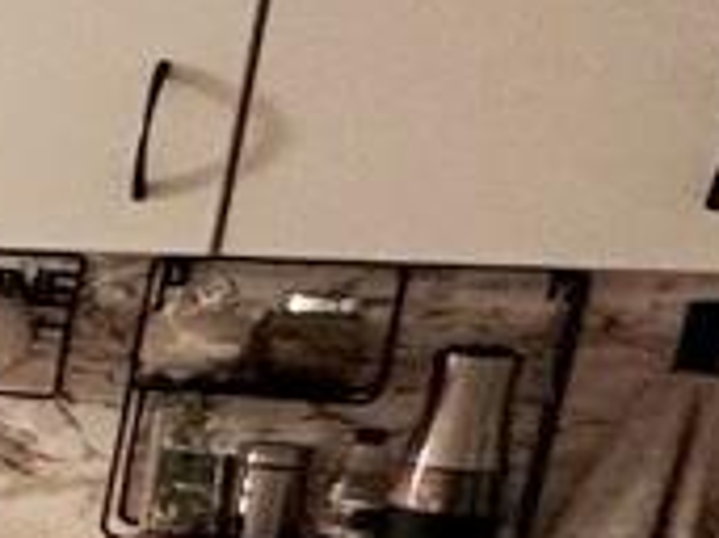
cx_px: -1409
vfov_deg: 17.2
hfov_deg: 11.7
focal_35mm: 84
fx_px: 1744
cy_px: 517
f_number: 2.2
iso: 200
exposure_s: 1/50
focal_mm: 2.22
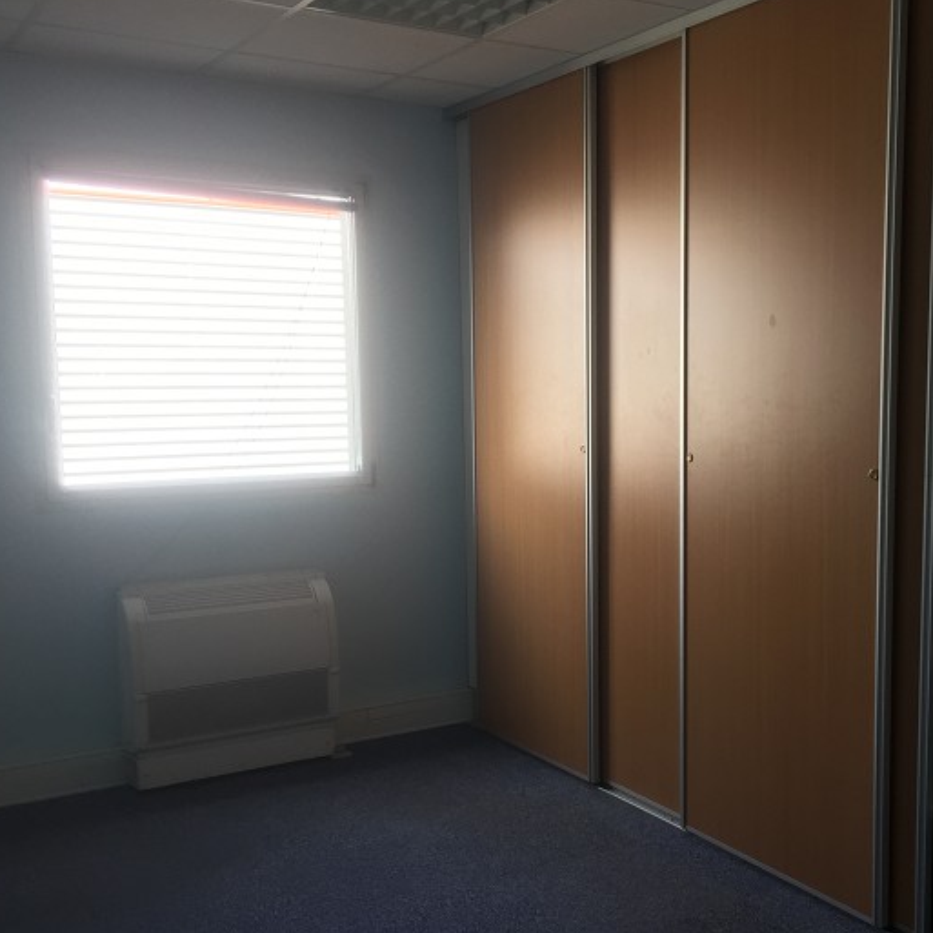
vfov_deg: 41.8
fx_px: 1220
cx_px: 646
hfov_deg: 41.1
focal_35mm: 40
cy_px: 507
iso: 40
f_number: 2.2
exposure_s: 1/50
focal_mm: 4.15
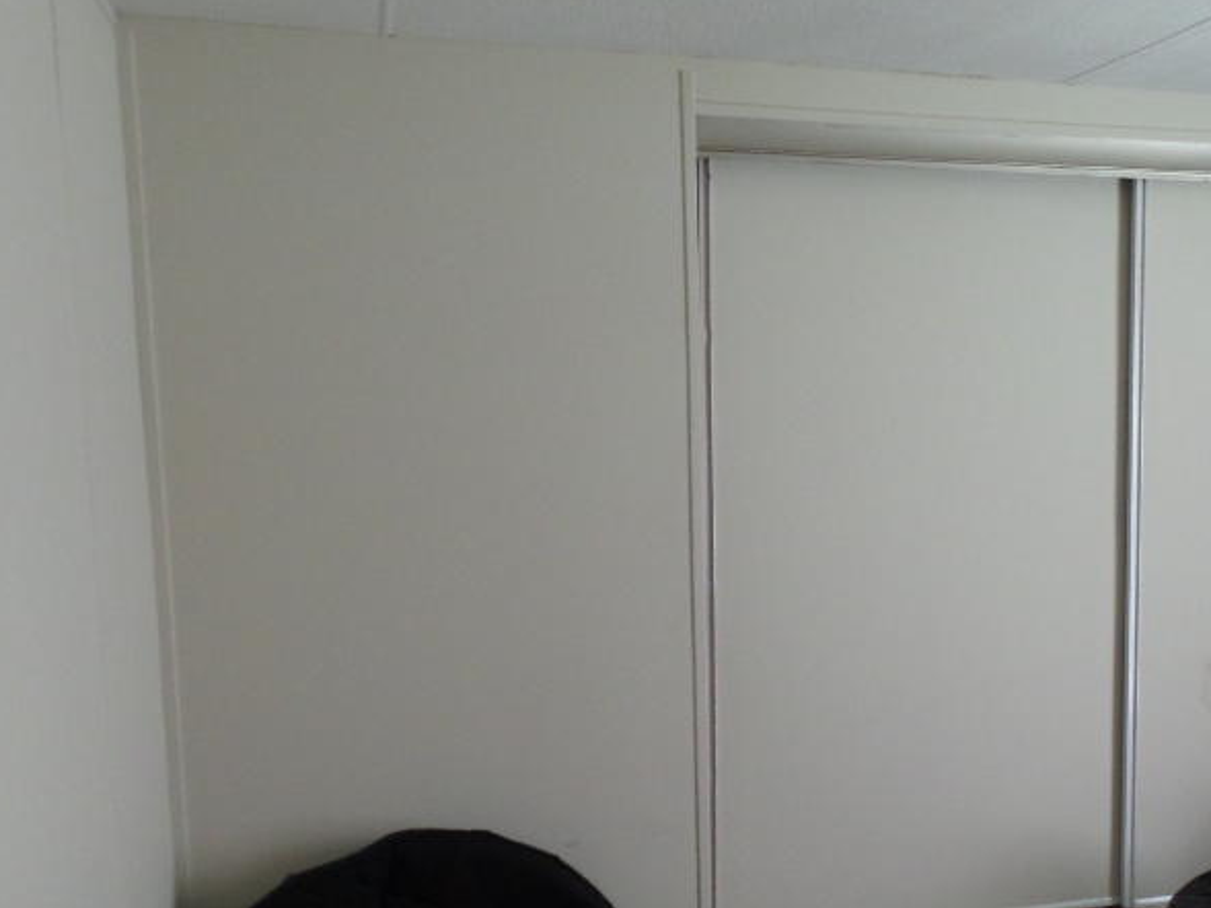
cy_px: 598
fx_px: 1400
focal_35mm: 40
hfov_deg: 45.9
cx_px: 833
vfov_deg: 35.7
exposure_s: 1/30
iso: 400
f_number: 2.8
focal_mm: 4.1
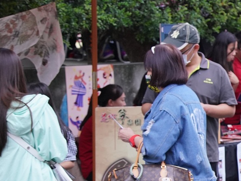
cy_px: 98
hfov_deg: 14.3
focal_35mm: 131
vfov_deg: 11.3
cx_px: 335
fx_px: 912
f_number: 4
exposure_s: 1/250
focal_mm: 45
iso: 1600
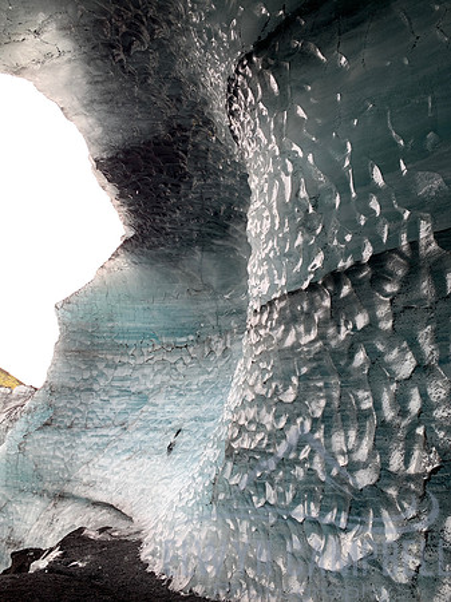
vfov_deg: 67.3
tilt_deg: +18.2
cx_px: 226
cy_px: 301
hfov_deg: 53.0
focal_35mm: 26
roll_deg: -1.6
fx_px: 452
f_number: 1.8
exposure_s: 1/122
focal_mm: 4.25
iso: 25
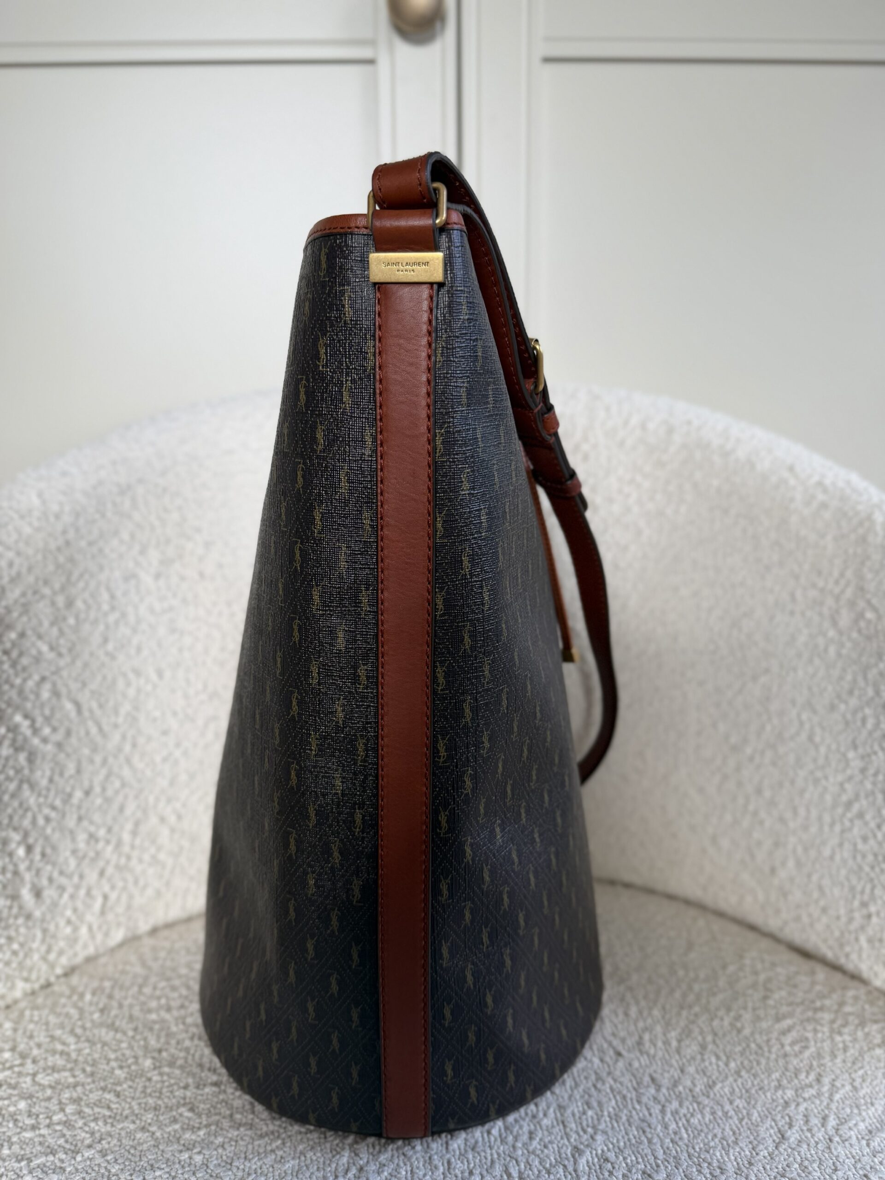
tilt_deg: -13.2
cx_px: 442
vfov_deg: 71.6
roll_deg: +0.0
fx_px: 818
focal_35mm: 24
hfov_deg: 56.8
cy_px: 590
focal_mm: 6.76
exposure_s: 1/121
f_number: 1.78
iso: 64
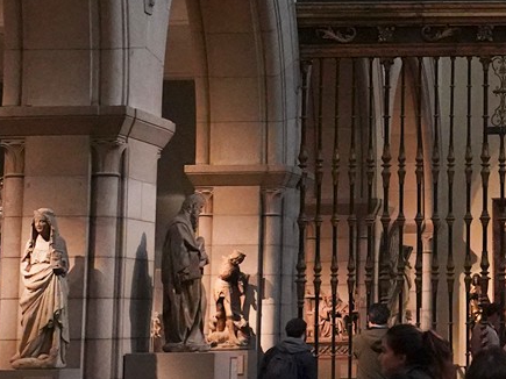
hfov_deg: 13.5
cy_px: 7
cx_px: 778
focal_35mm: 137
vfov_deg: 10.7
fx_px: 2002
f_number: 3.2
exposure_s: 1/100
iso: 8000
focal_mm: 31
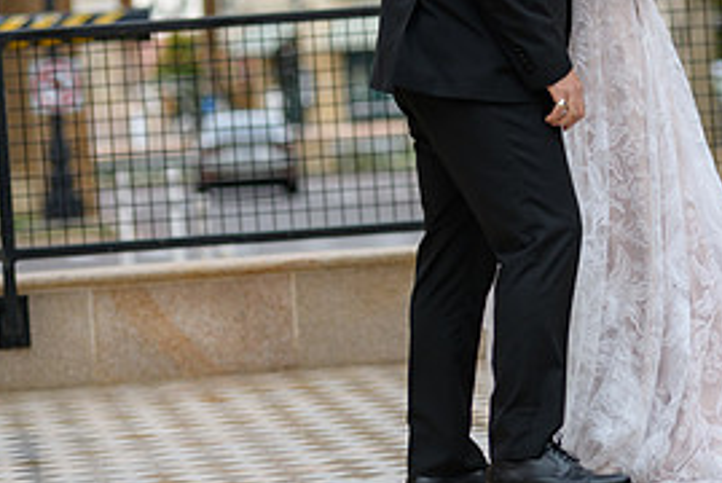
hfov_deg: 7.8
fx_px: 5280
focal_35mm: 263
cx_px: 507
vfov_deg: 5.2
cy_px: 85
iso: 140
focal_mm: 122
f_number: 2.8
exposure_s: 1/640
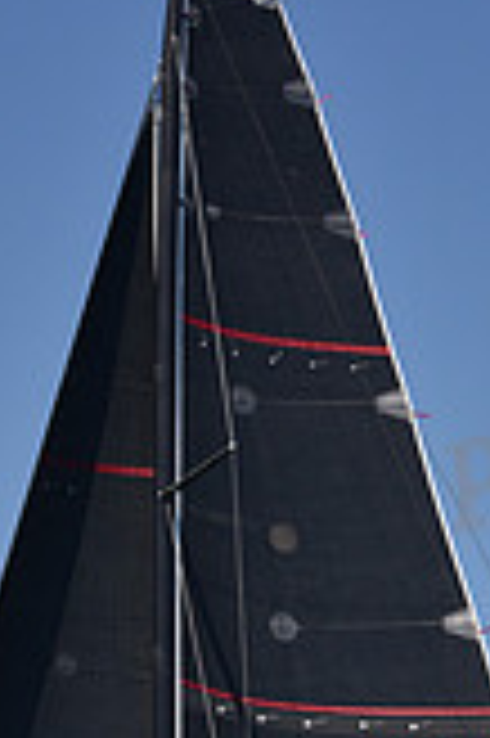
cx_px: 214
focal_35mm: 248
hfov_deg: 5.5
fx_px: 5074
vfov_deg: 8.1
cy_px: 1130
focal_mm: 70
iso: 250
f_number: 4.5
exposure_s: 1/800
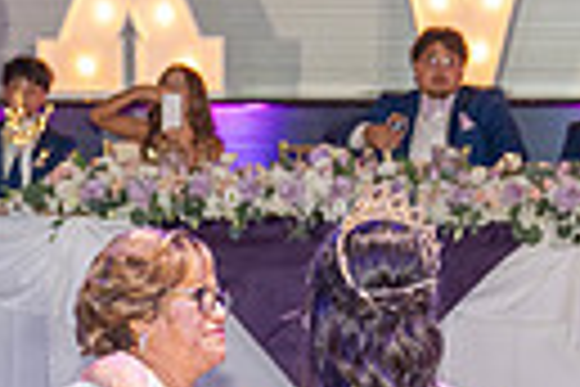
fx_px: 2819
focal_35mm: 175
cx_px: 198
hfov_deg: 11.7
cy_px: 682
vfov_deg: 7.6
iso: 1000
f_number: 3.5
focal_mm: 39
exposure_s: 1/125
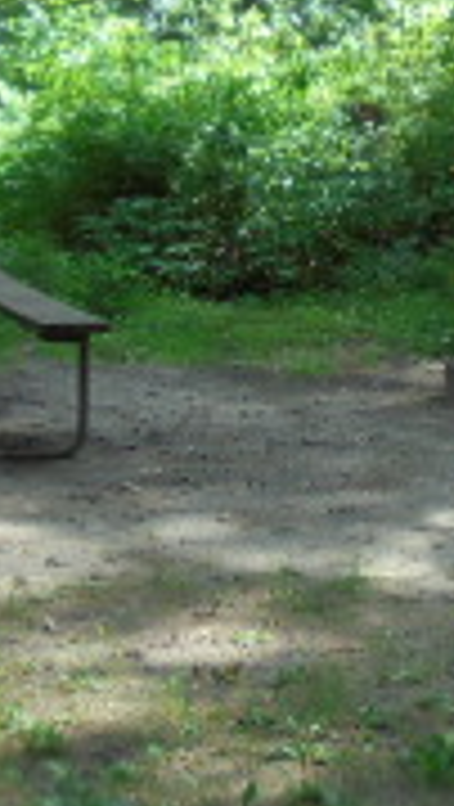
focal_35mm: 101
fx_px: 2156
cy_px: 338
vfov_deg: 21.1
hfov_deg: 12.0
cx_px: 234
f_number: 3.5
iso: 100
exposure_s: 1/125
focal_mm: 4.6
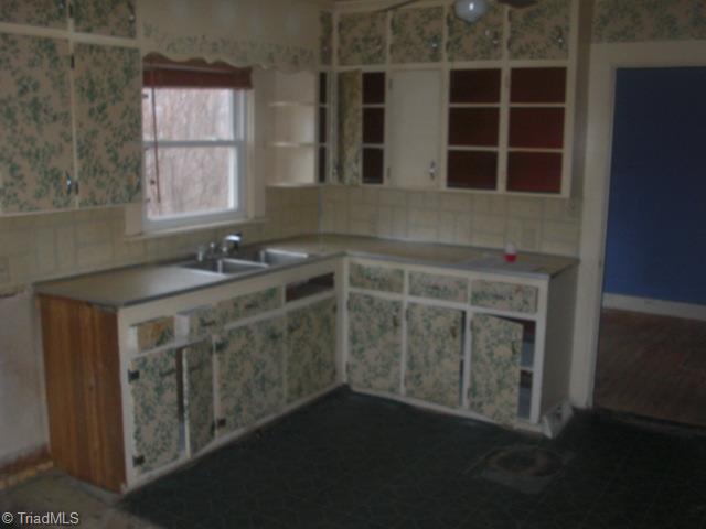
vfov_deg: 39.7
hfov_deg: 51.4
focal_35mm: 36
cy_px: 264
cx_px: 353
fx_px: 734
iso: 200
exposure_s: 1/60
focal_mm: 6.3
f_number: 2.8
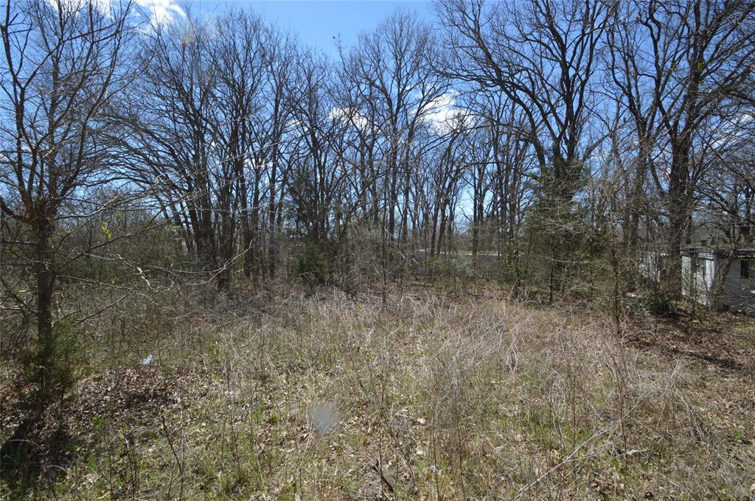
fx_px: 314
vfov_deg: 77.2
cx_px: 378
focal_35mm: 15
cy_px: 250
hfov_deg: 100.5
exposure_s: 1/500
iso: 400
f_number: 11
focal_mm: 10
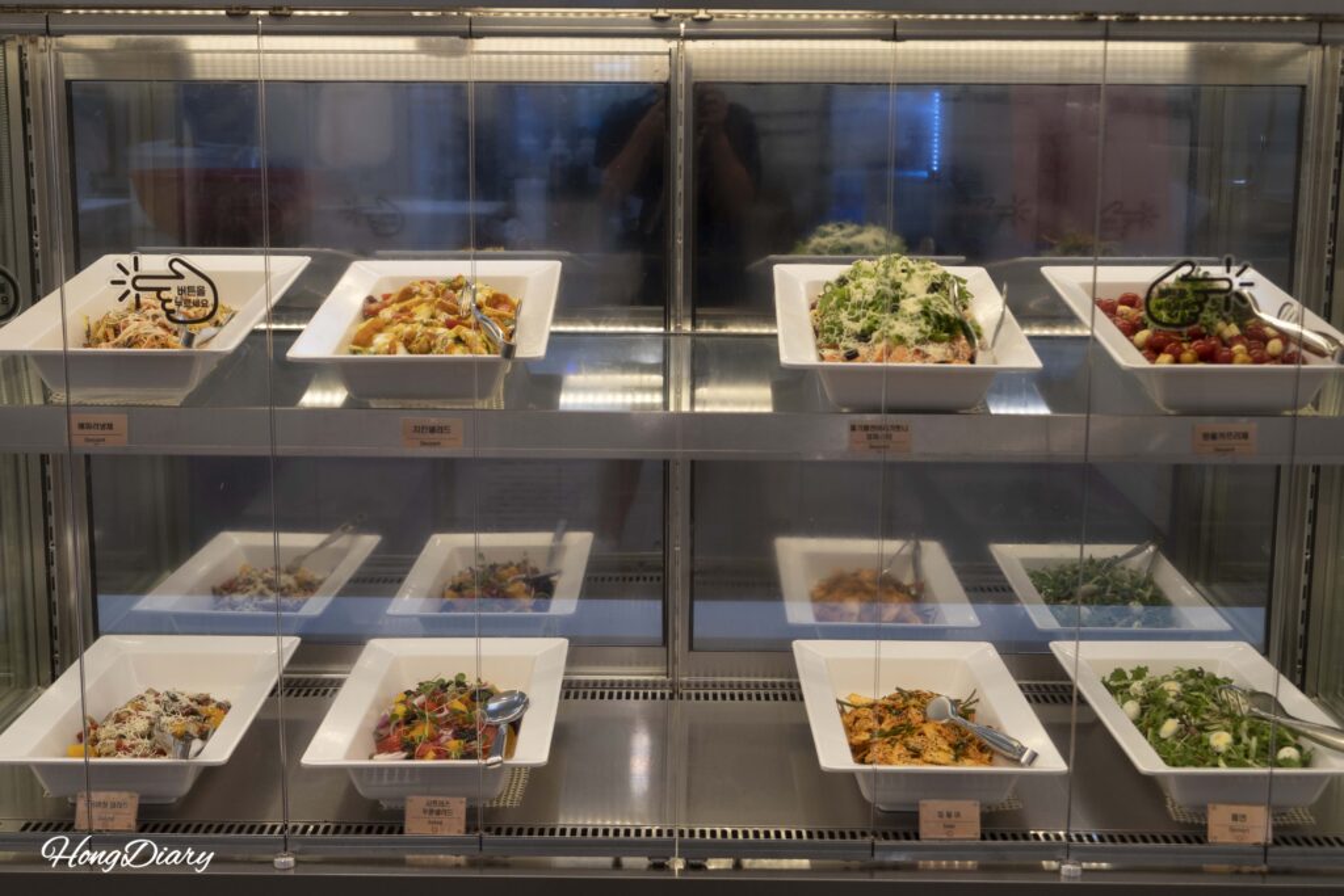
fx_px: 1829
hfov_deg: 40.3
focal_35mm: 49
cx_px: 672
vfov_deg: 27.5
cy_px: 448
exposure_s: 1/160
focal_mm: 49
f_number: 5.6
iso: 640
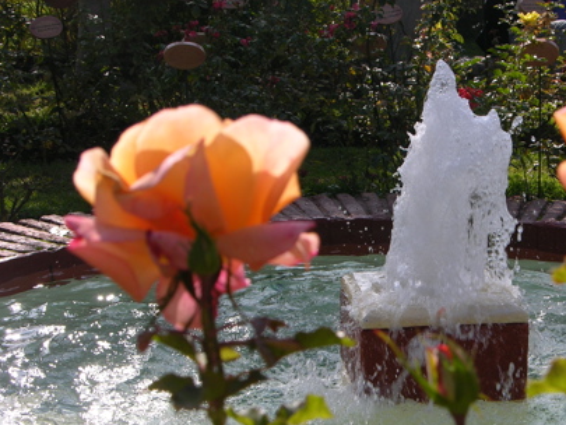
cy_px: 310
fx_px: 1603
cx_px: 439
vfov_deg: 15.0
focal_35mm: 98
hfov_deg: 19.8
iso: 50
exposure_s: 1/274
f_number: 5.1
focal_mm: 15.7
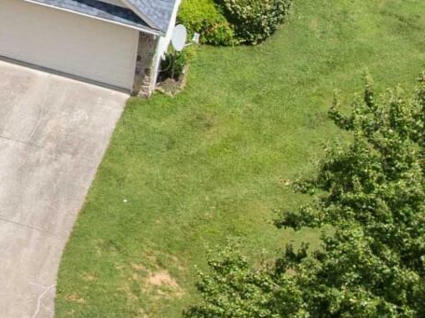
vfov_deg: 8.9
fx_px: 1938
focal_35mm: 158
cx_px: -364
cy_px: -311
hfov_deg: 11.5
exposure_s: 1/40
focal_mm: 12.29
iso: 100
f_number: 2.8
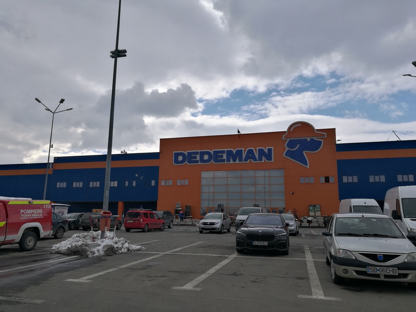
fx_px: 324
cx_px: 208
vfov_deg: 51.4
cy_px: 156
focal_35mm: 27
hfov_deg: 65.3
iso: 50
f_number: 2.2
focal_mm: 4.5
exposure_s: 1/1639
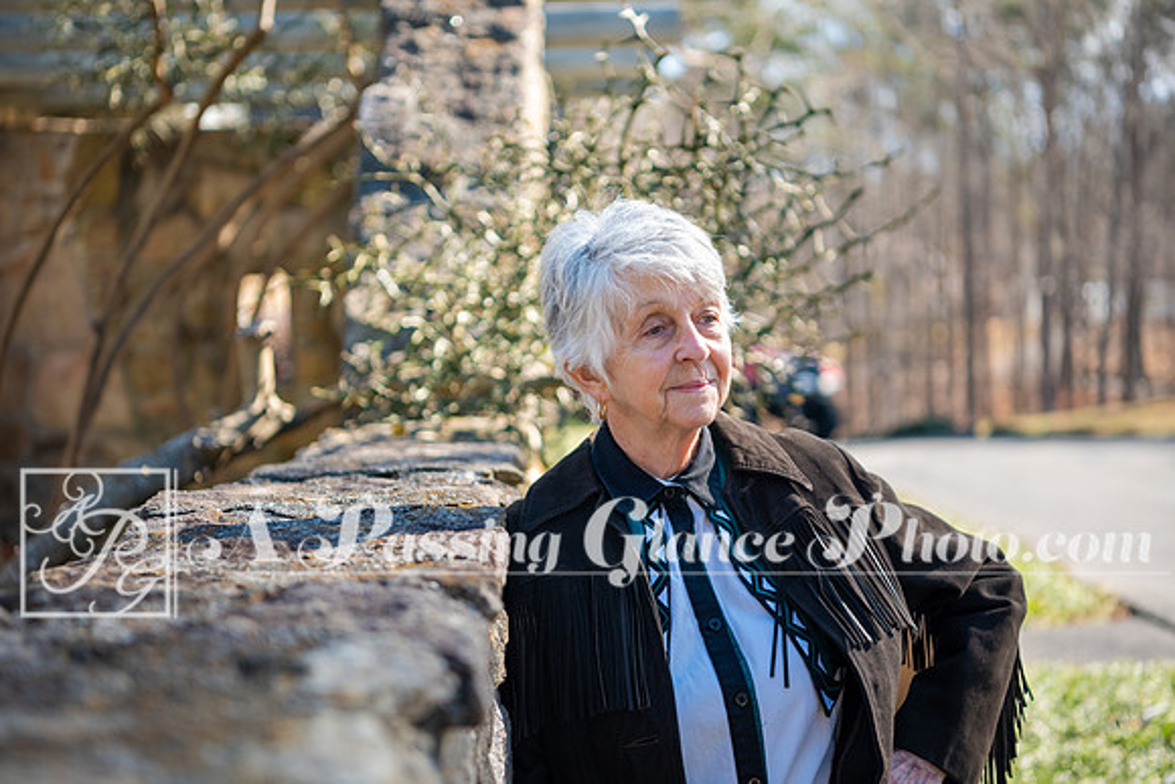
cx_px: 588
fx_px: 2285
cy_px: 392
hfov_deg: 28.8
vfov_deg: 19.5
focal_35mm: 70
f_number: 3.2
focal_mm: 70
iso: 720
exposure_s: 1/1250
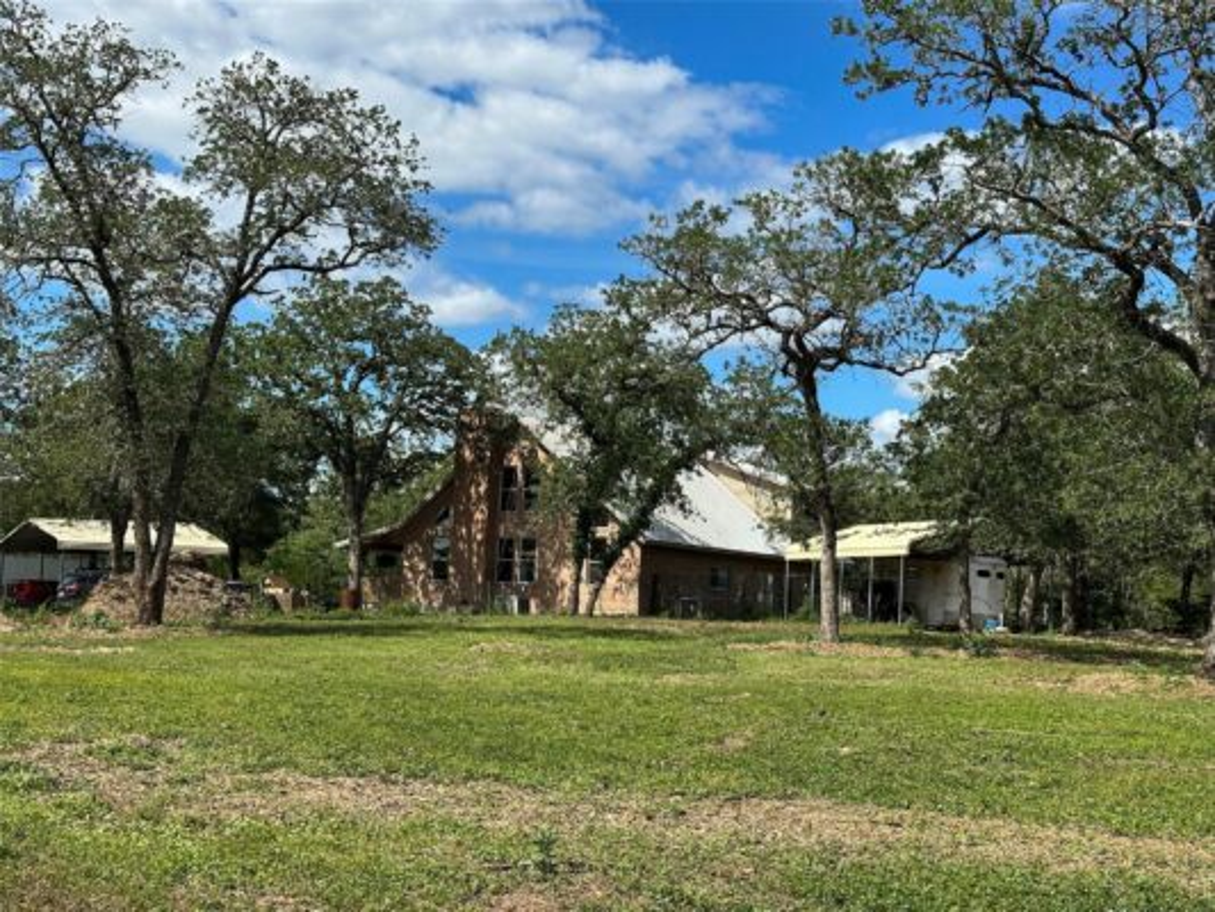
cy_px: 456
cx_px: 608
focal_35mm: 48
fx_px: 1685
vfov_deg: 30.3
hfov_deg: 39.6
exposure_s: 1/4400
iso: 64
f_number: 1.8
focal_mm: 6.86
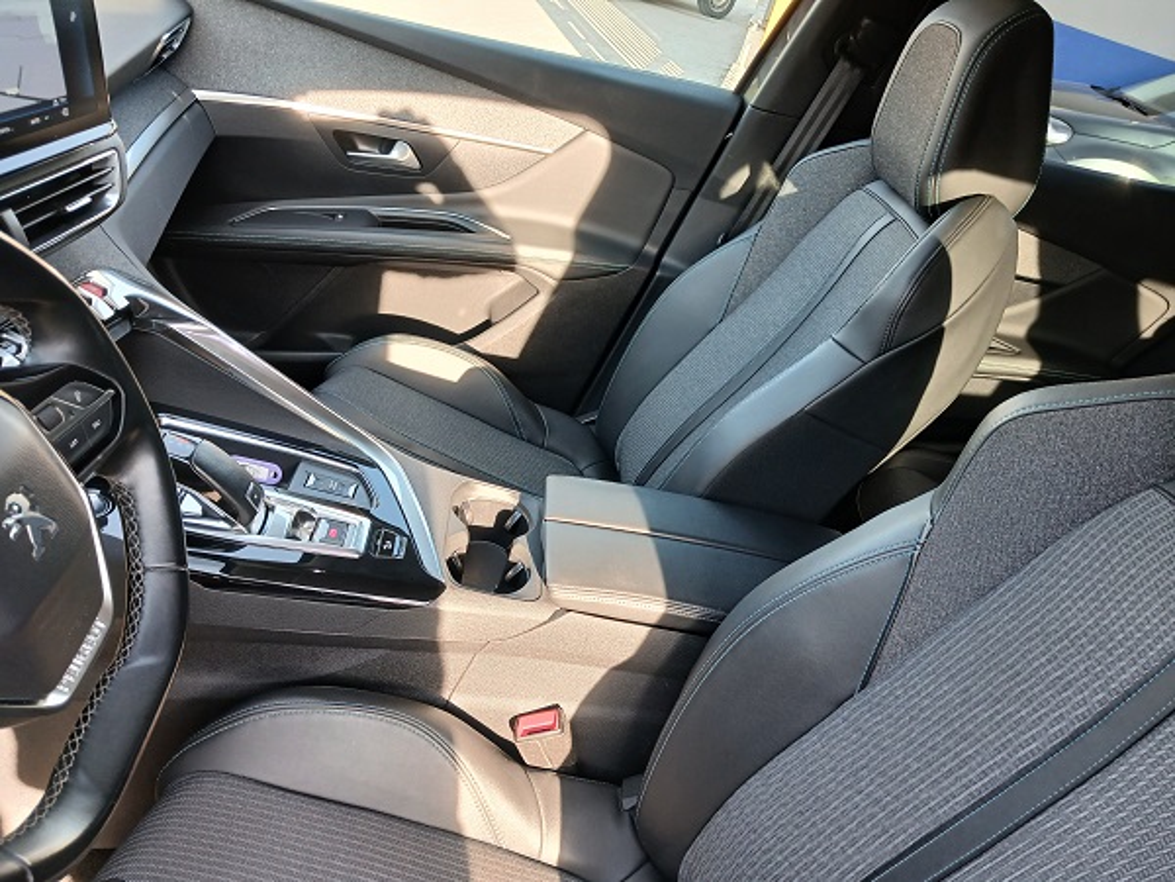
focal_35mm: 27
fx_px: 916
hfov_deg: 65.3
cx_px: 588
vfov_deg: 51.4
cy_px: 441
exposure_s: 1/50
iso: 50
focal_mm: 3.98
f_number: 1.8
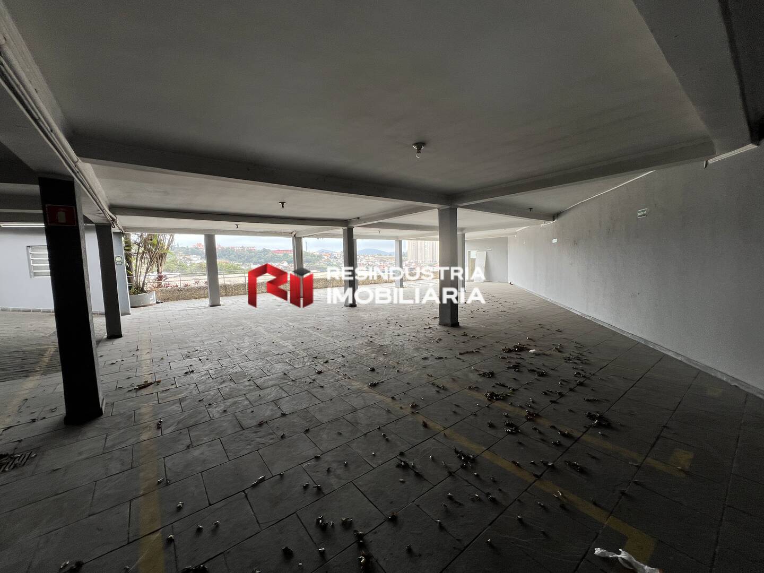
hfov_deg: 106.2
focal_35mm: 13
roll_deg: +2.2
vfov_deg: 89.9
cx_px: 382
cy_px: 286
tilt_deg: -4.6
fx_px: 287
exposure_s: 1/103
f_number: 1.8
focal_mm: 1.57
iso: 32
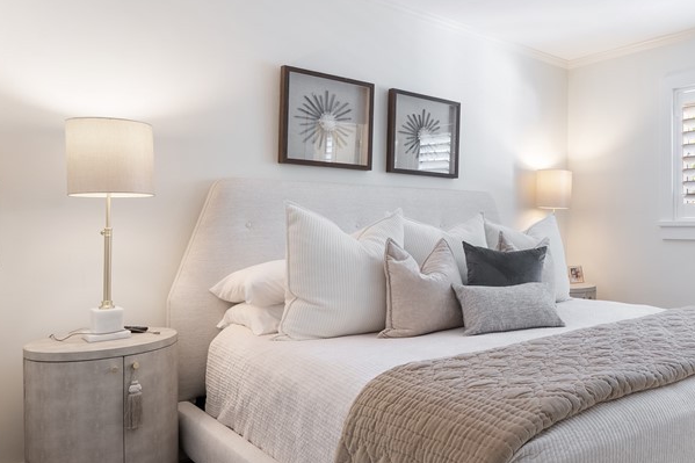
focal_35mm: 29
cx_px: 559
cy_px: 219
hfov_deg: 58.6
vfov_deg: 44.9
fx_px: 560
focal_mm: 16
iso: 100
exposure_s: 1.6
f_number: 9
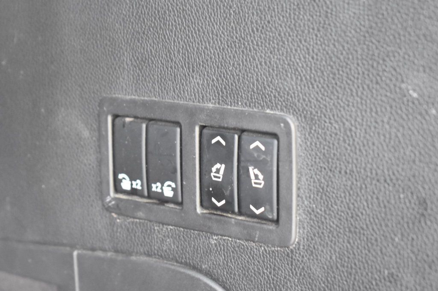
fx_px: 1003
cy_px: 146
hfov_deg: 24.6
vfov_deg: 16.5
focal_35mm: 82
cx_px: 219
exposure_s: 1/3
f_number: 5.6
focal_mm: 55
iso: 3200
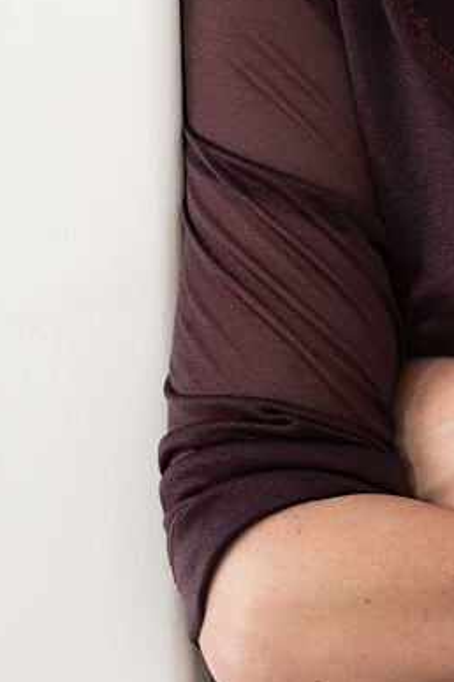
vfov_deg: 5.2
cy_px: -162
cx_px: 549
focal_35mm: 398
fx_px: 7528
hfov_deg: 3.4
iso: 640
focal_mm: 85
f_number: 2
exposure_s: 1/200
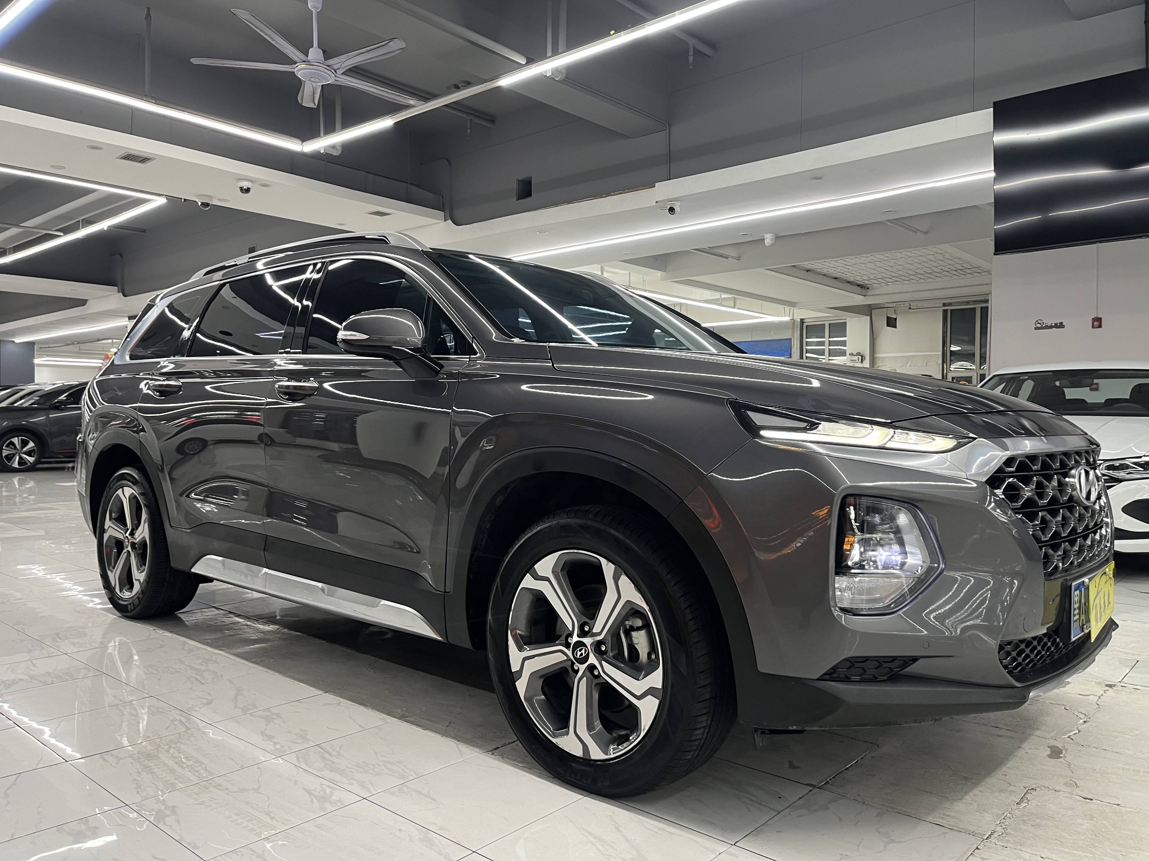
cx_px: 574
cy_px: 430
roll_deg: +0.0
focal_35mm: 26
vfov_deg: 53.1
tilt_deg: -0.1
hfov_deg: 67.3
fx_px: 863
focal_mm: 5.1
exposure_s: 1/66
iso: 100
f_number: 1.6
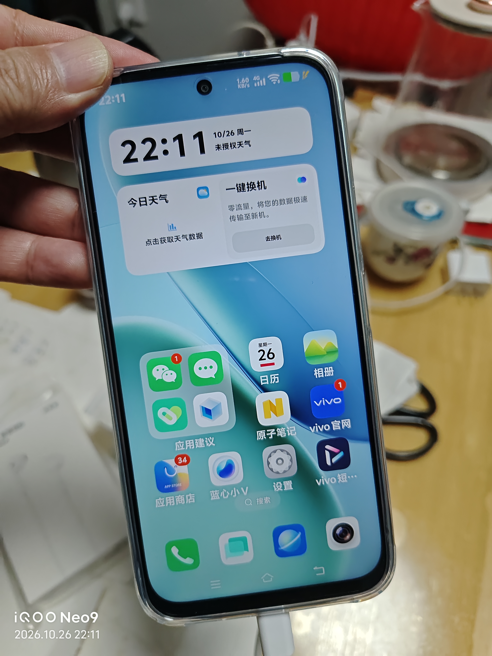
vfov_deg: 73.9
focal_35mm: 23
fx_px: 436
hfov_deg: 58.9
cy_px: 328
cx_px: 246
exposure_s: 1/602
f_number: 1.88
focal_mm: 5.56
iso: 3517
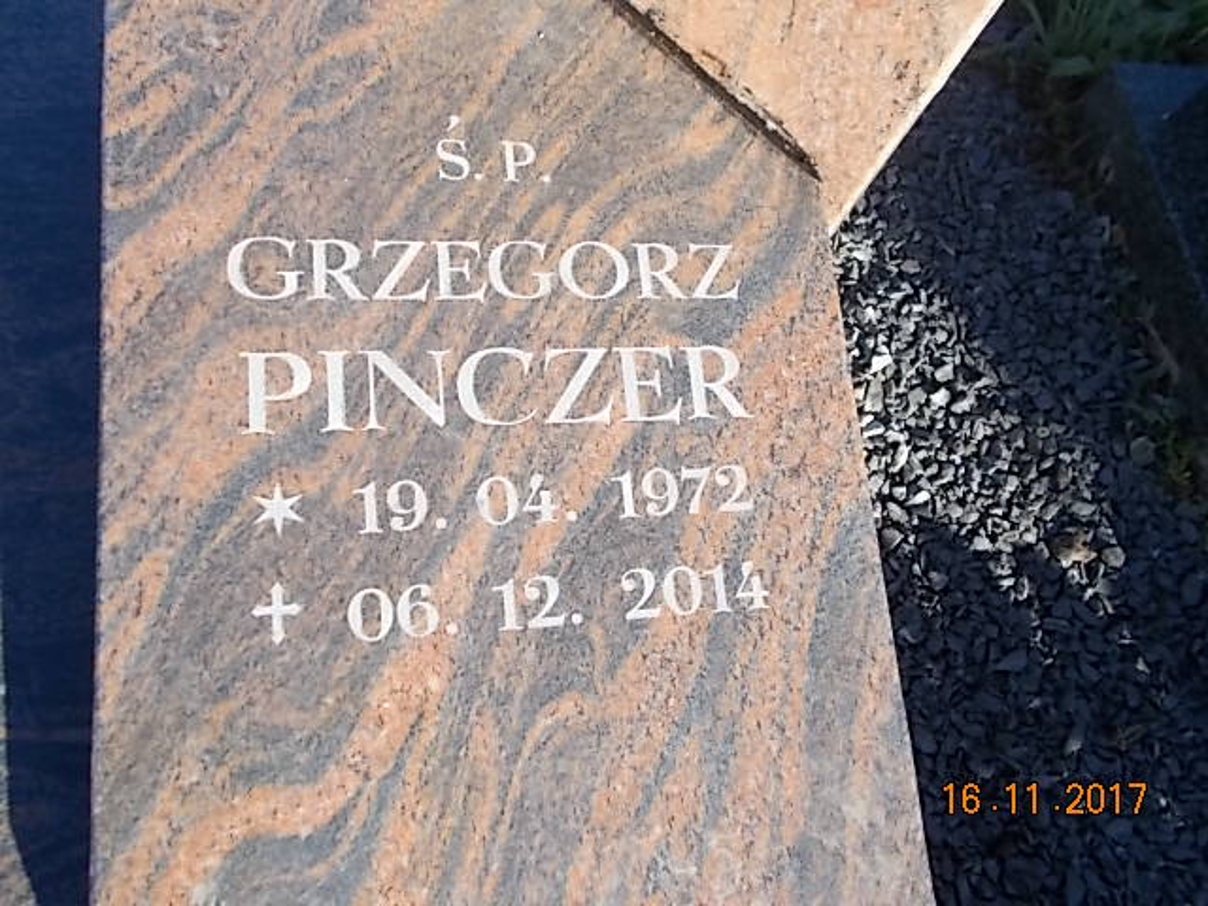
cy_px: 453
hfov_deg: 60.0
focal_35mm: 30
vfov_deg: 46.8
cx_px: 604
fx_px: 1047
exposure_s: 1/250
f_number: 3.4
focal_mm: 5.3
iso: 80
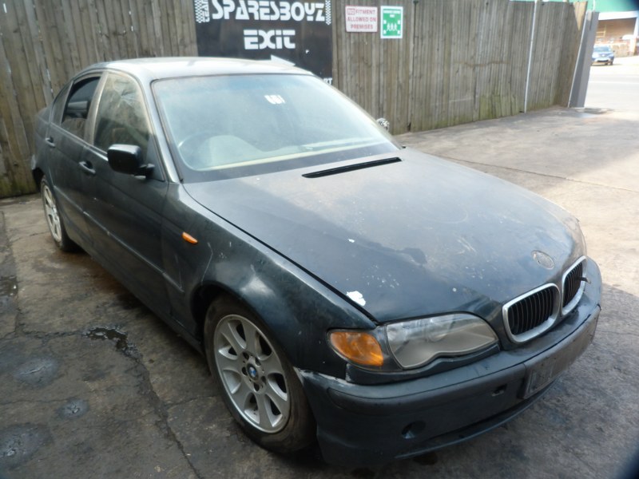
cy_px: 240
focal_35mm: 25
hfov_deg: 69.4
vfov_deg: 54.9
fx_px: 461
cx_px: 320
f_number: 2.8
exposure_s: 1/125
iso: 80
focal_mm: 4.5
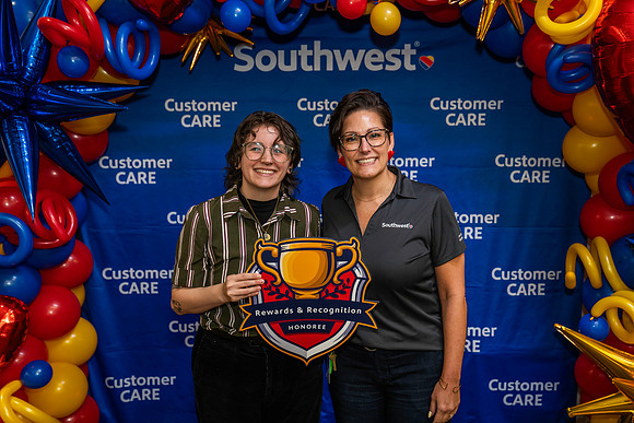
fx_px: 701
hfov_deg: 48.6
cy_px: 212
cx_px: 317
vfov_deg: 33.6
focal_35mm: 40
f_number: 4
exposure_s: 1/160
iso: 1250
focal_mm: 39
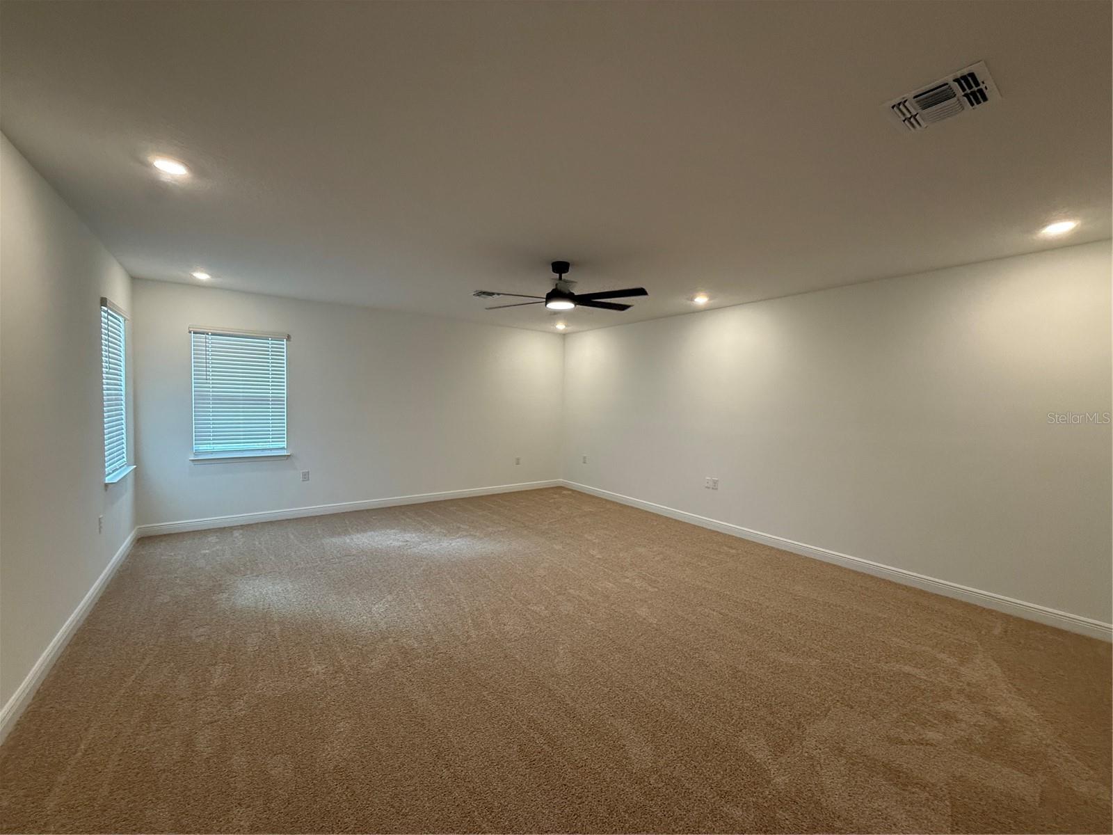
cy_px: 418
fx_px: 450
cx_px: 556
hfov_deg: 102.1
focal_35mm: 14
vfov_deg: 85.7
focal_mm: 2.22
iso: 200
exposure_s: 1/120
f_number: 2.2
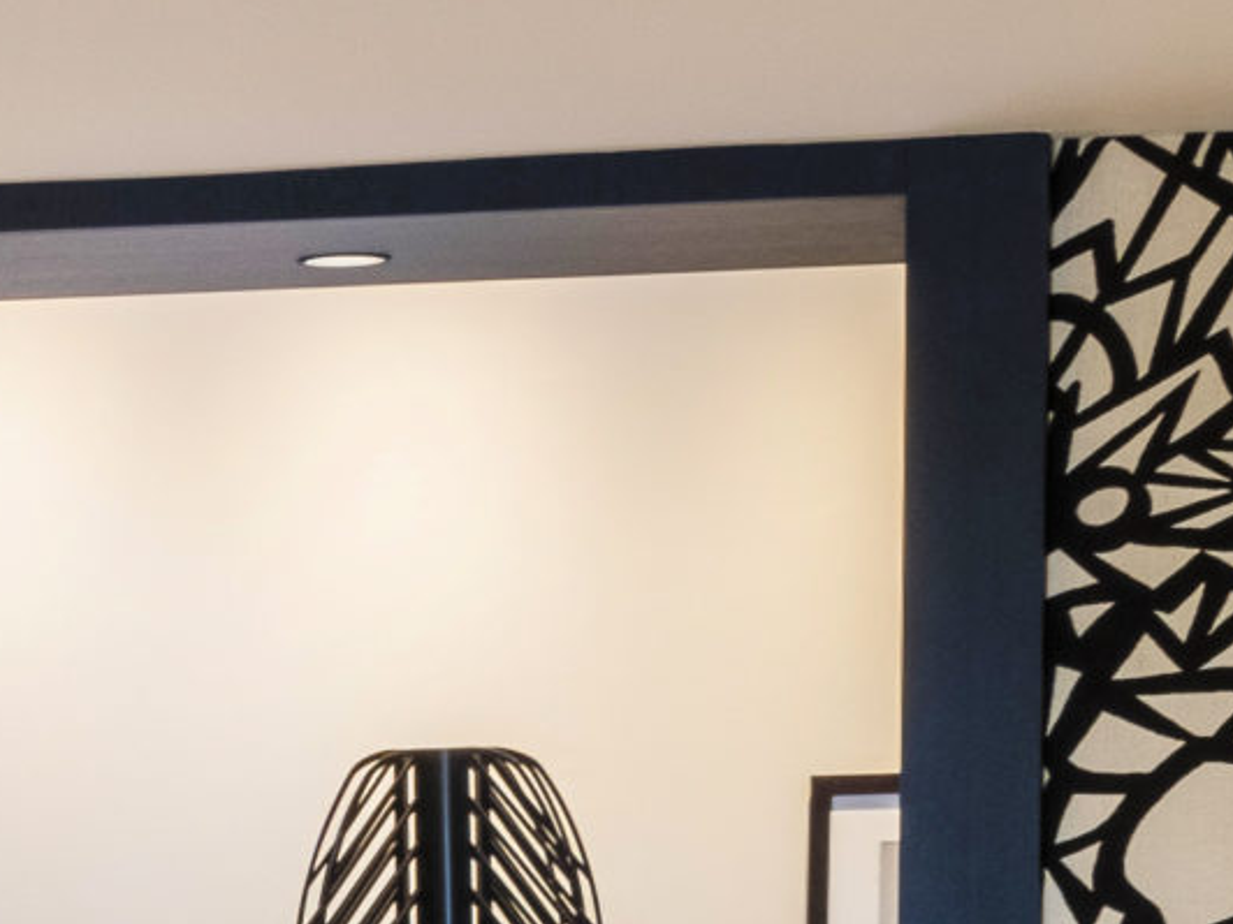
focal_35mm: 162
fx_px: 5770
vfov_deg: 8.9
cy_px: 1402
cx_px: -1258
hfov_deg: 11.1
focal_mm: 23.4
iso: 200
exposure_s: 1.1
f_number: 16
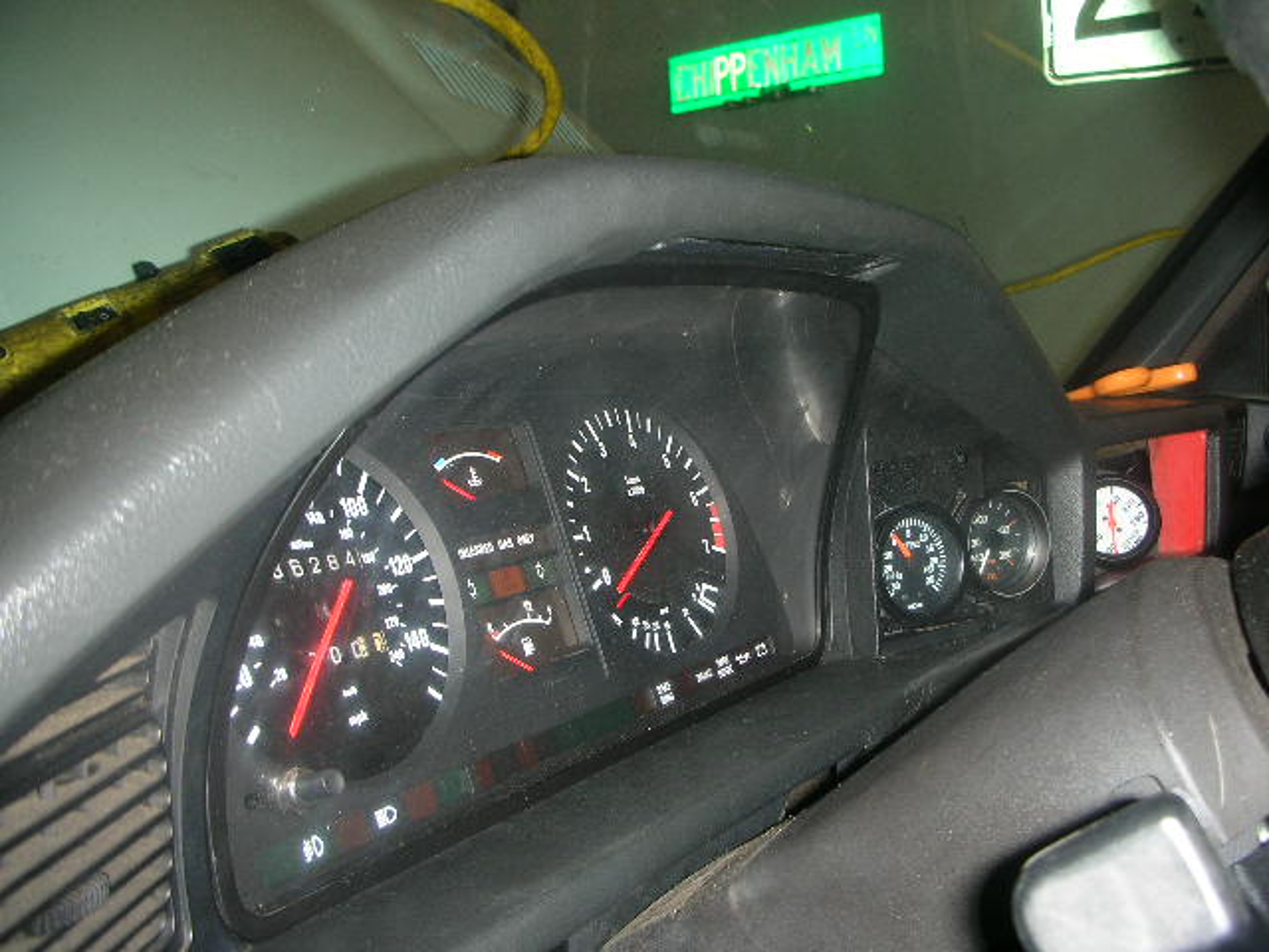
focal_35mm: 35
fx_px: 1283
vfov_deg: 40.7
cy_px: 476
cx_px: 634
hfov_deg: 52.6
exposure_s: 1/60.1
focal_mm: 5.8
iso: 58
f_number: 3
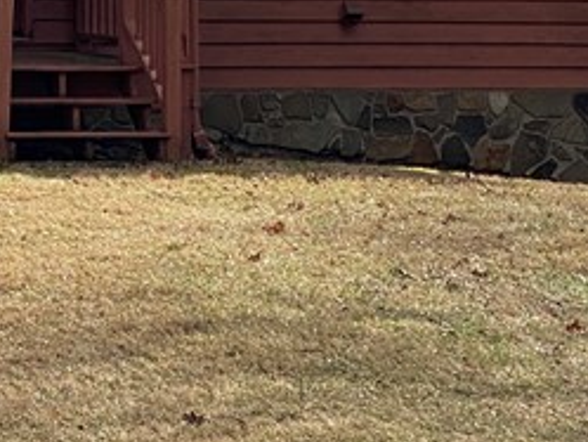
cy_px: -272
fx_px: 3637
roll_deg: -0.9
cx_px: -40
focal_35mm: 214
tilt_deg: +4.9
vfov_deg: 6.8
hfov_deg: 9.2
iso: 20
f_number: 2
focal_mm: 6
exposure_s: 1/1916
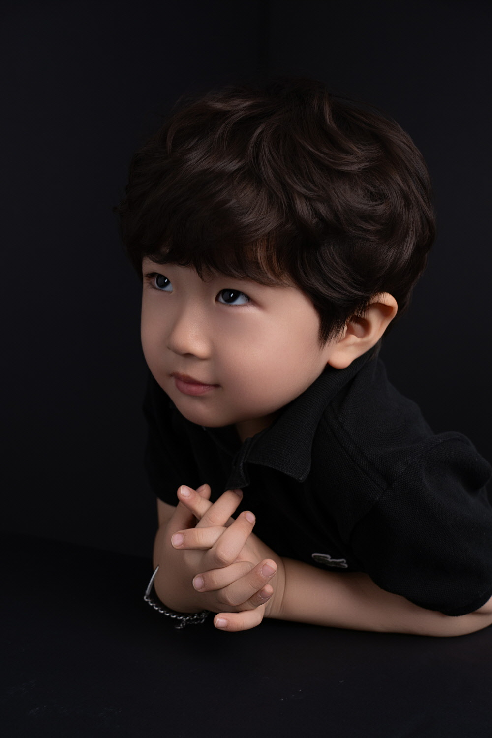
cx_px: 246
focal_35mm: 36
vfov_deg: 53.1
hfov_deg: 36.9
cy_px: 369
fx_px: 738
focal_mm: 36
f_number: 8
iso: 200
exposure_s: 1/125
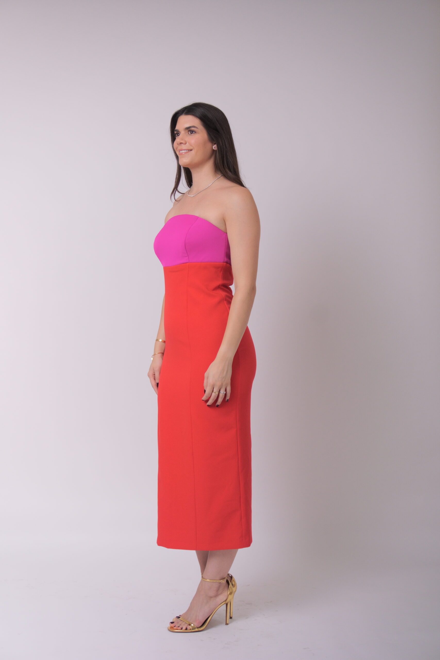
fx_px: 962
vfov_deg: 37.8
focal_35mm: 52
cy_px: 330
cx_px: 220
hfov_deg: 25.8
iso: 400
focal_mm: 35
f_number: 5.6
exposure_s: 1/320
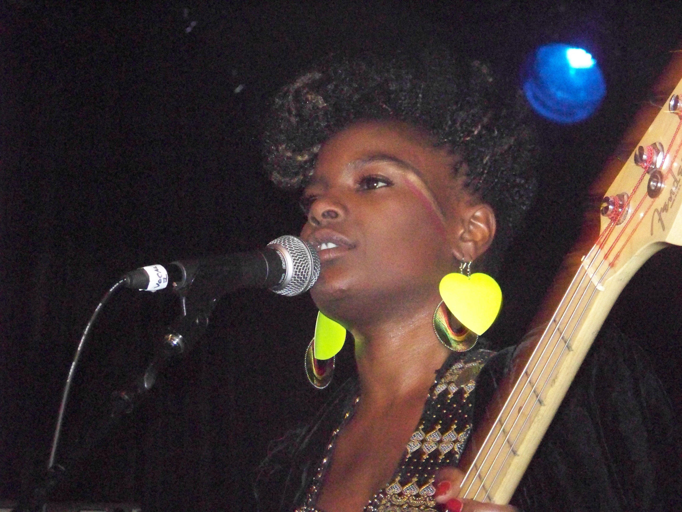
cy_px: 256
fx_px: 2699
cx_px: 341
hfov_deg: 14.4
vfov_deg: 10.8
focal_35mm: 137
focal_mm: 22.2
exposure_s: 1/40
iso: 1600
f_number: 3.2
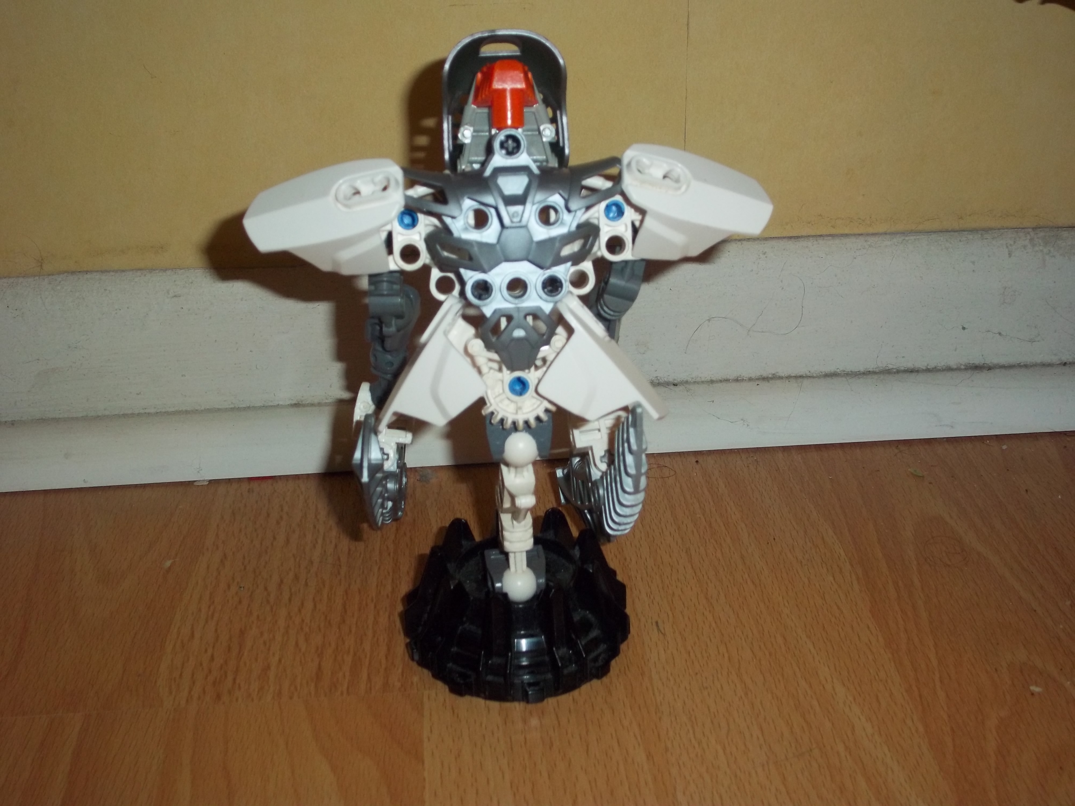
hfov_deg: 41.2
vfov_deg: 31.5
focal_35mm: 46
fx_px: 1429
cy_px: 403
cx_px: 538
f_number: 3.5
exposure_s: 1/40
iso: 160
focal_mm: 8.2
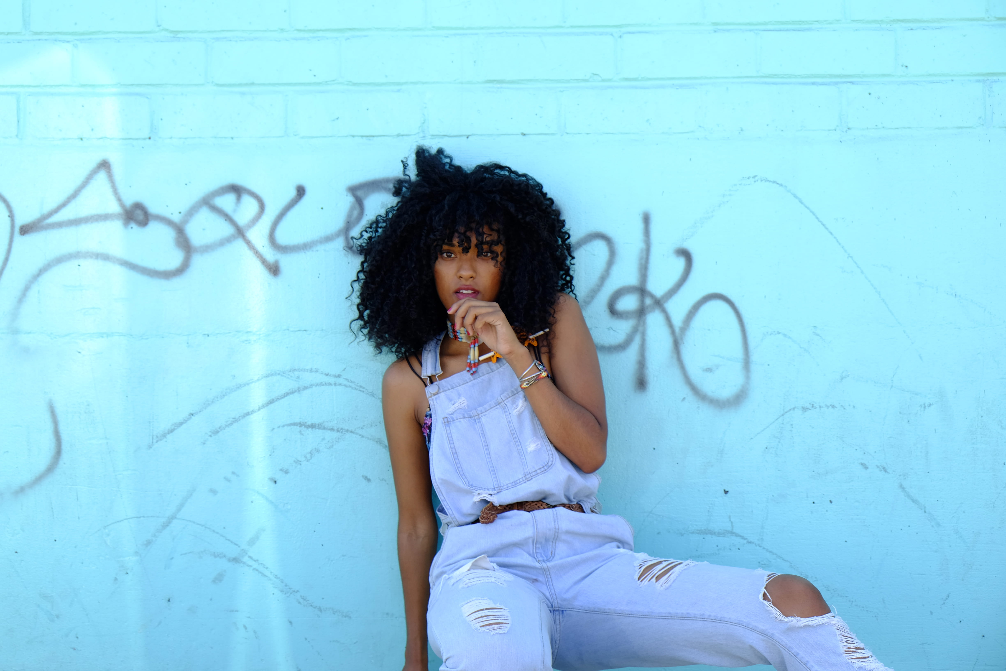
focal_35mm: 45
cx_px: 503
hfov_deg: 43.6
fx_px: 1257
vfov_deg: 29.9
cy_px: 336
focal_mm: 30.2
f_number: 5
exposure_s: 1/160
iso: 200
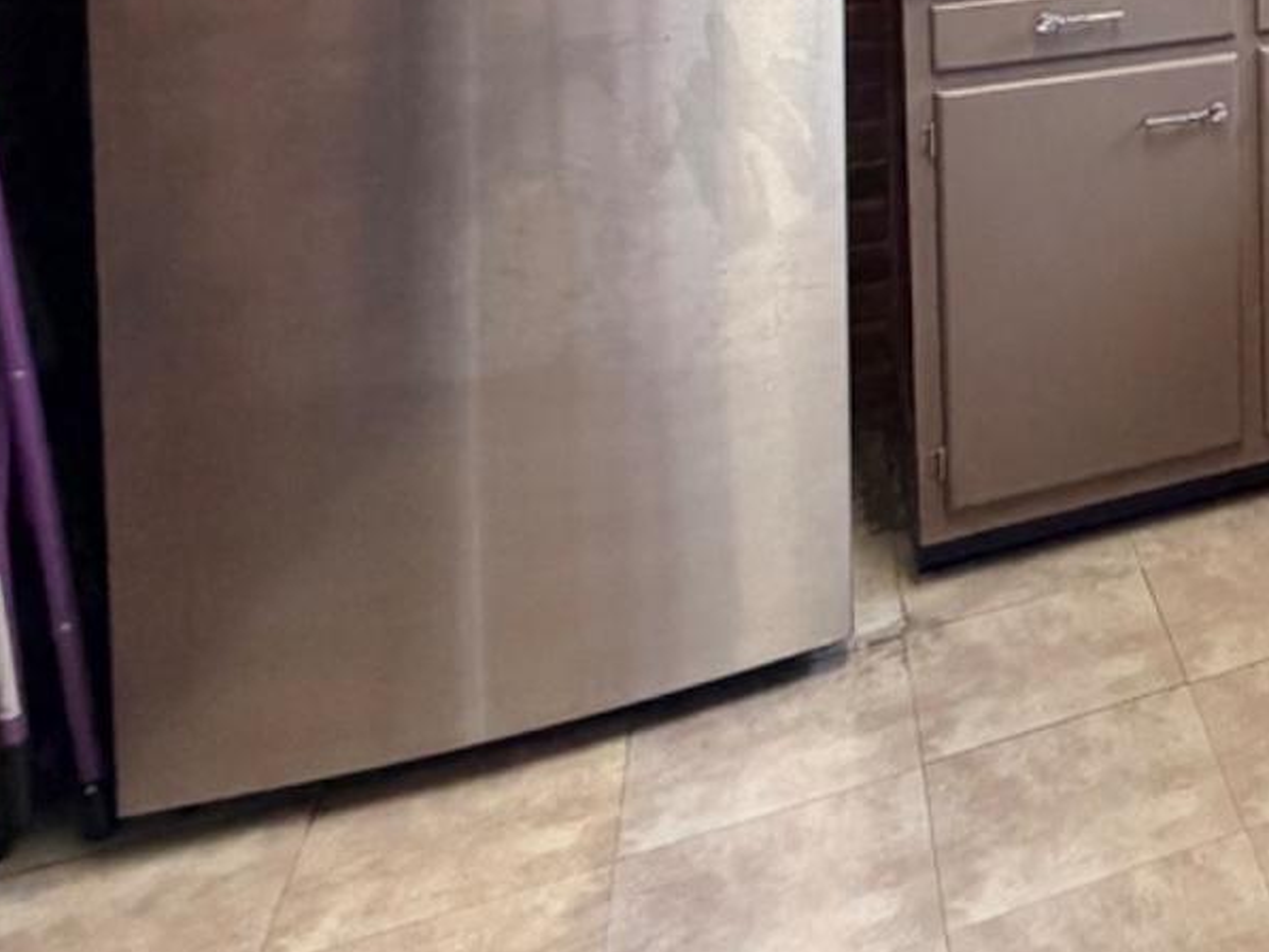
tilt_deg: -3.5
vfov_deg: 25.7
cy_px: -306
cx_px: 1781
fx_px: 1760
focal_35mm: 48
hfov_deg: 29.1
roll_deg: +0.2
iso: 320
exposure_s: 1/120
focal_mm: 2.22
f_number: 2.2
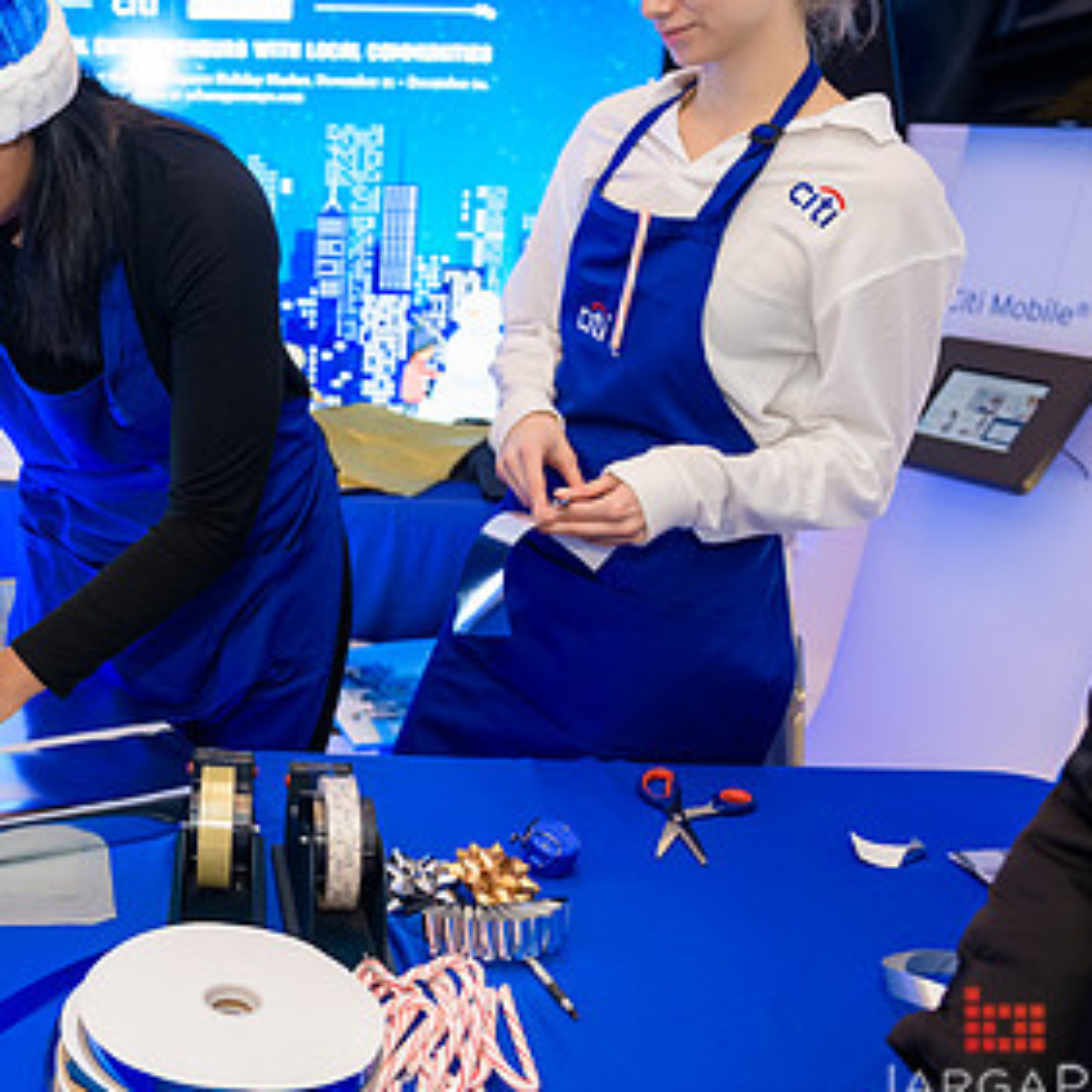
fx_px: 1499
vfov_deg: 39.9
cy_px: 440
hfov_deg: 37.5
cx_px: 116
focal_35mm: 42
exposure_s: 1/125
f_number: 3.2
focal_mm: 24
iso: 800
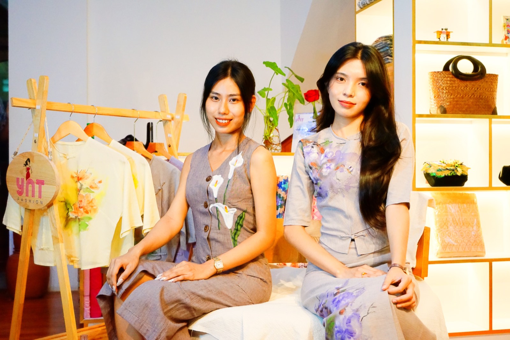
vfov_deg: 28.6
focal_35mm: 47
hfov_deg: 41.9
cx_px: 255
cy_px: 170
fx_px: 666
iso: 6400
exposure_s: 1/800
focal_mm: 47
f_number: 5.6
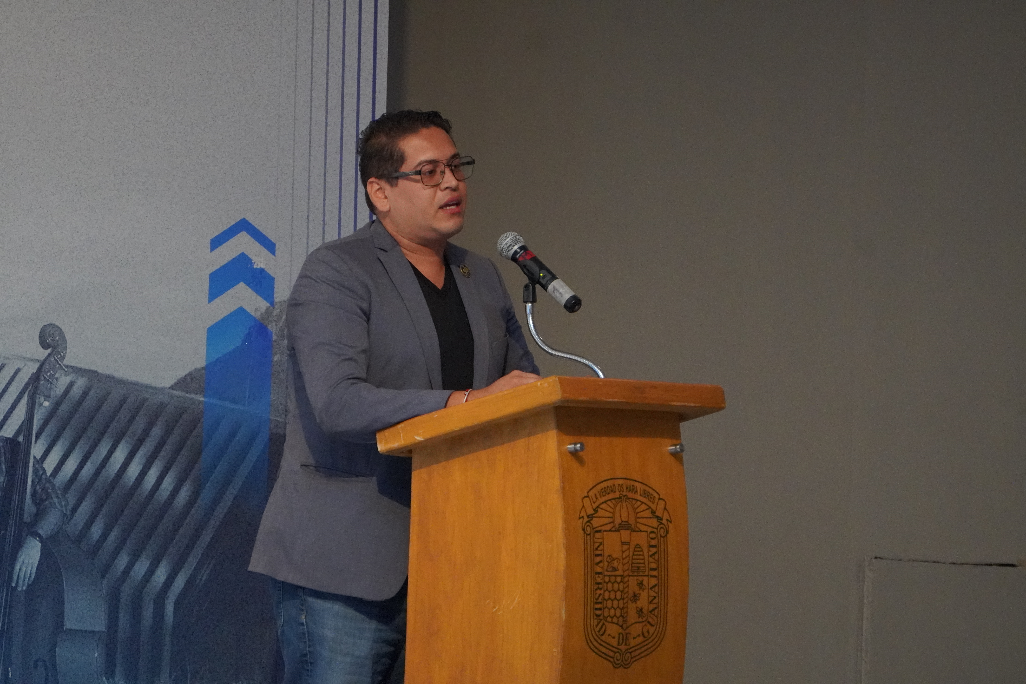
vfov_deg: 4.4
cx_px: 513
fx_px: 8977
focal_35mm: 315
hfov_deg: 6.5
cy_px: 342
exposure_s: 1/25
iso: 6400
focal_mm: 210
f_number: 6.3
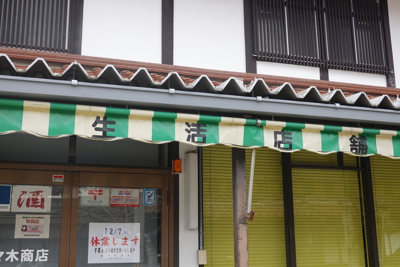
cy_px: 134
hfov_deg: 44.5
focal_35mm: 44
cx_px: 200
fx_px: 489
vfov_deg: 30.5
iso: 125
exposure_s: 1/125
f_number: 4
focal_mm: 16.21
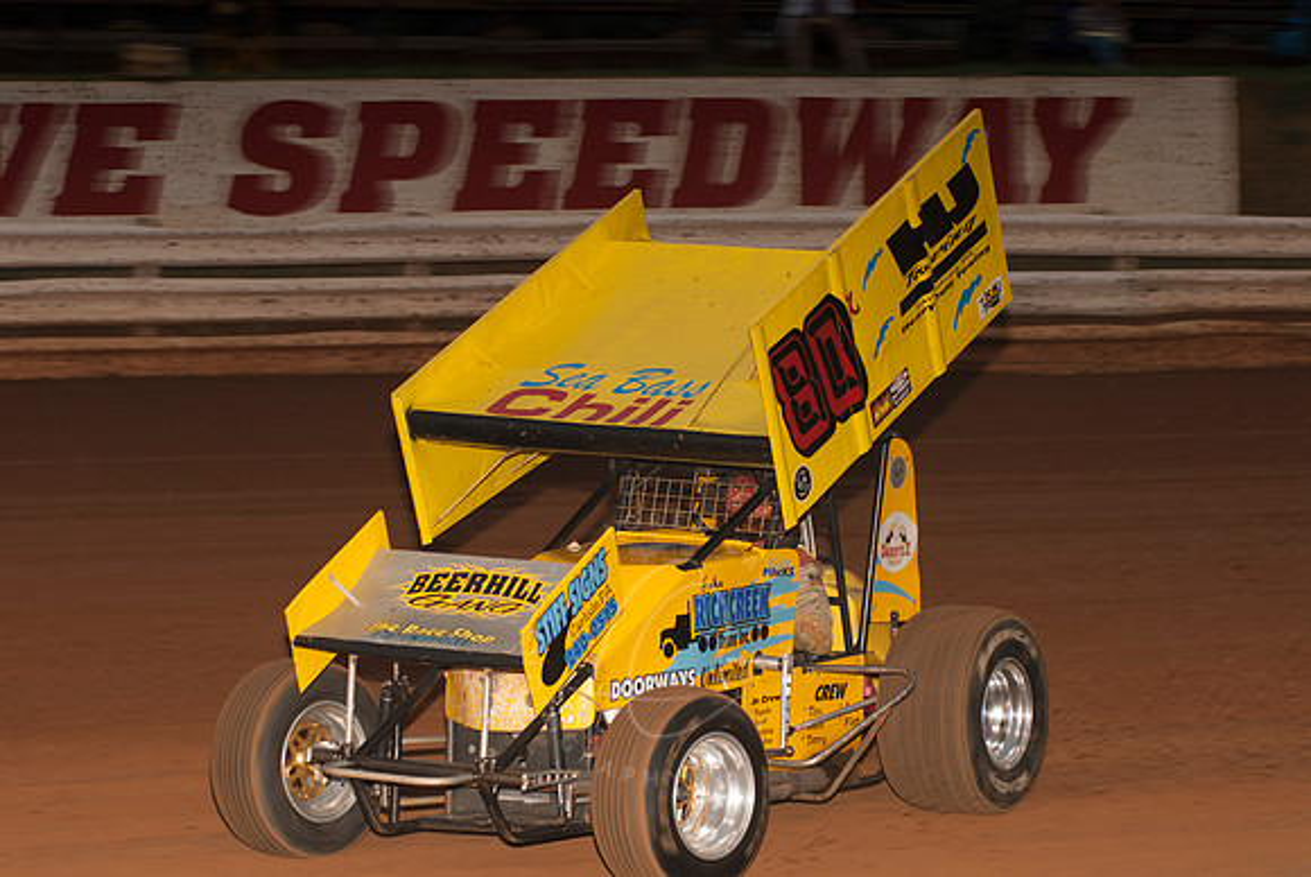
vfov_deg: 11.4
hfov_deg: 17.0
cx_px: 656
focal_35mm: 120
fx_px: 4374
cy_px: 438
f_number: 4
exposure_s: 1/400
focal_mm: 80
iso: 400
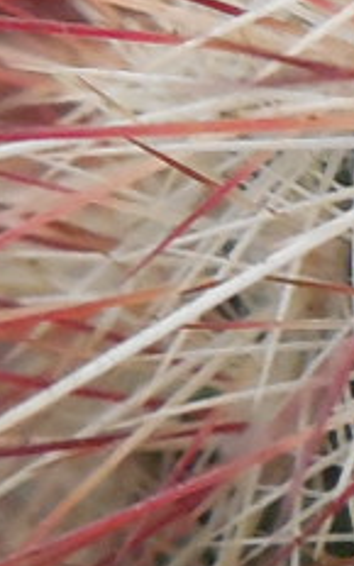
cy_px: 288
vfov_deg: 9.2
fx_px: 3504
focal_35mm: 227
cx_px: 977
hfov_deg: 5.5
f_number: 3.6
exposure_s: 1/13
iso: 400
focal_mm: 5.6
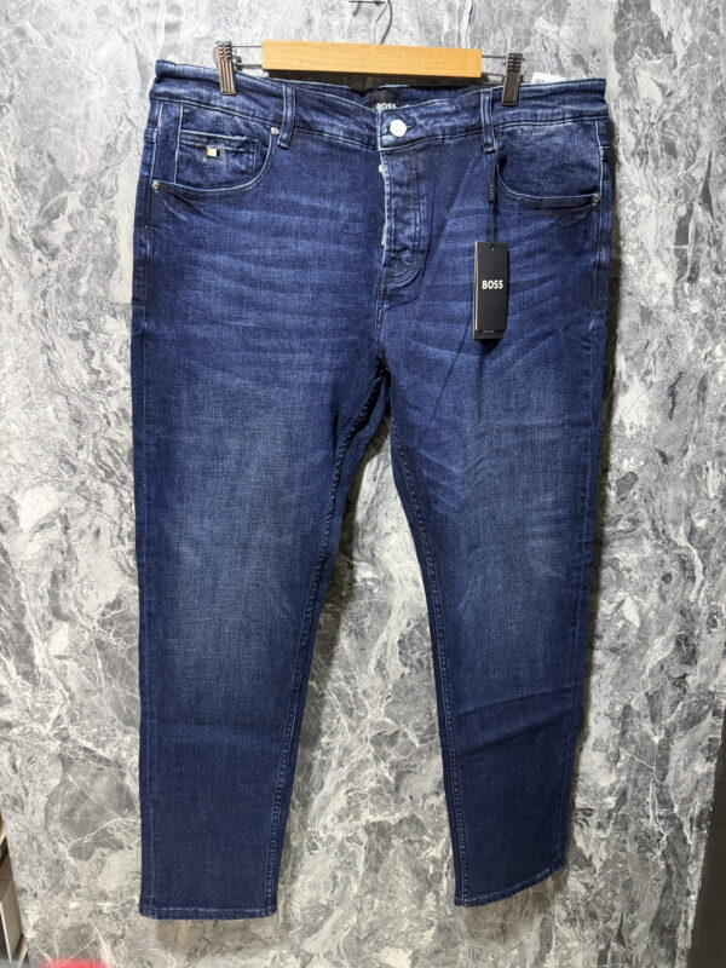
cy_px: 484
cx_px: 363
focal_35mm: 24
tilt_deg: -15.6
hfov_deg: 56.8
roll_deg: +0.3
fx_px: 671
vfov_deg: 71.6
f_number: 1.78
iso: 800
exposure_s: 1/40
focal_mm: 6.76
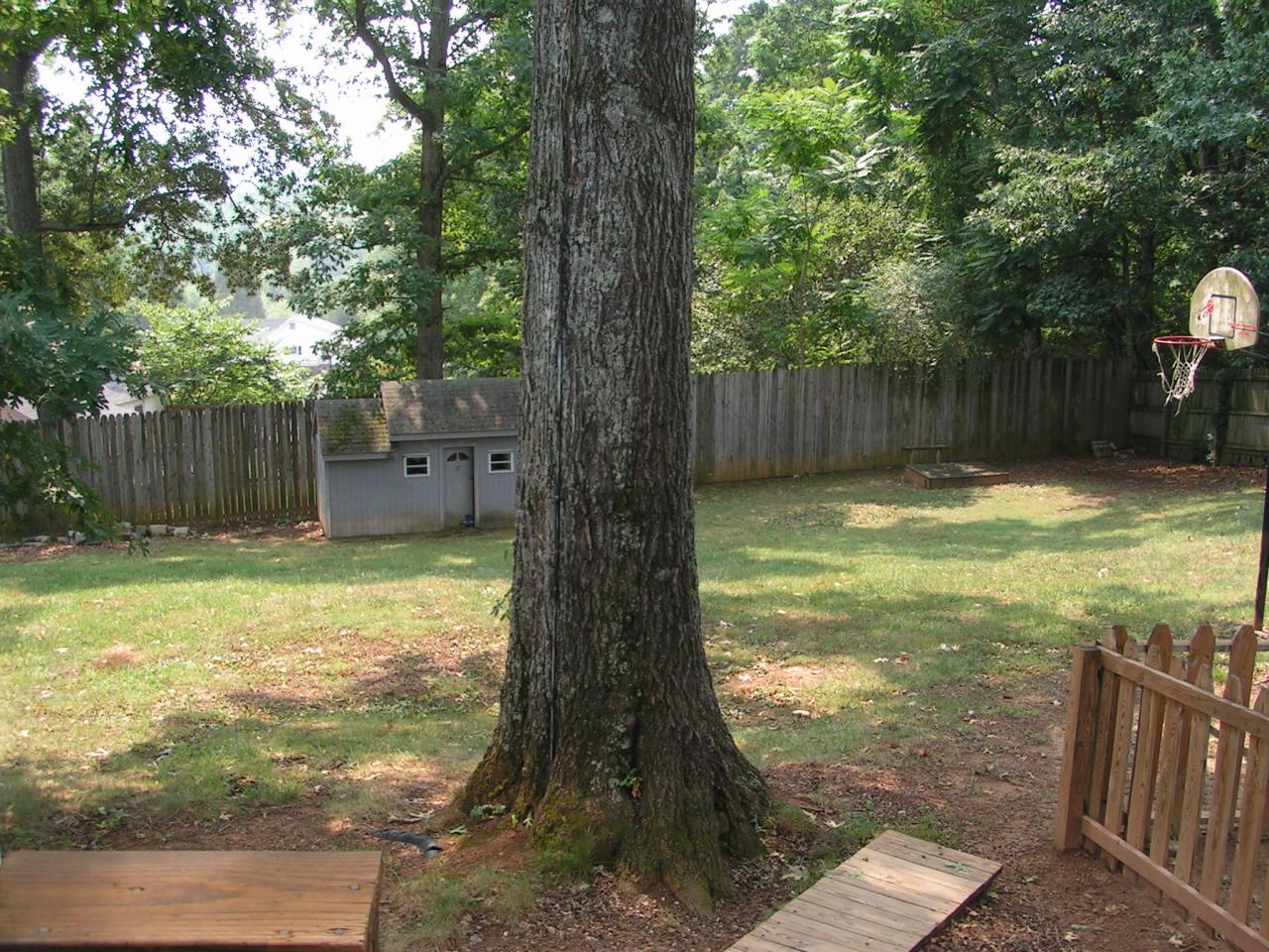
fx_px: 1393
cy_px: 476
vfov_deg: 37.7
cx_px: 634
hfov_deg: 49.0
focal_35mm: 38
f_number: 5.6
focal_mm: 5.8
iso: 50
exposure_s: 1/60
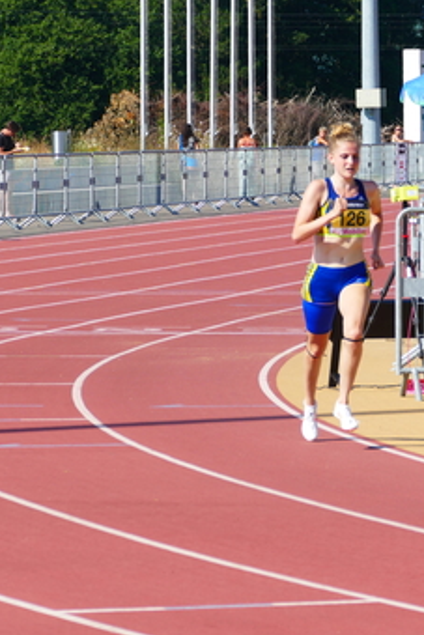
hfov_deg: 4.9
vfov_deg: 7.4
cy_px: 321
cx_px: 381
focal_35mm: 278
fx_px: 4906
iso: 125
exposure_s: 1/800
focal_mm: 63.88
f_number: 4
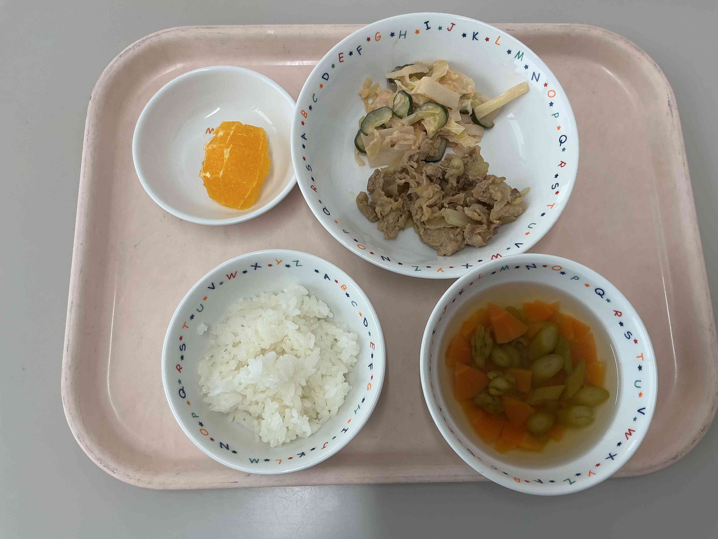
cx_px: 359
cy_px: 270
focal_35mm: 29
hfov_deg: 61.7
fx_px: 602
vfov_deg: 48.2
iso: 32
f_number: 1.8
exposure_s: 1/120
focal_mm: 3
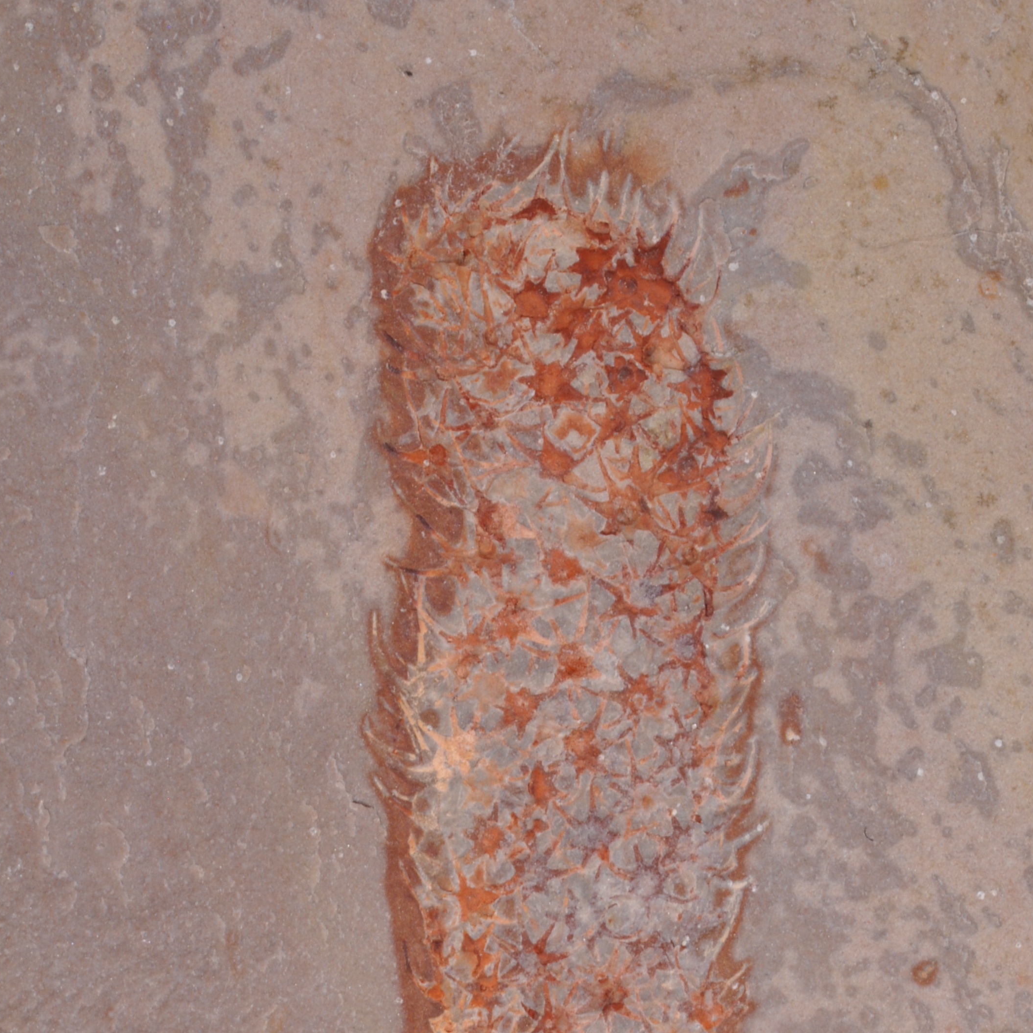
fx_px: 3916
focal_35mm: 116
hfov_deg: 15.0
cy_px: 753
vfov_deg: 15.0
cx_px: 514
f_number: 51
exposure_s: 1/8
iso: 200
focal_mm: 60
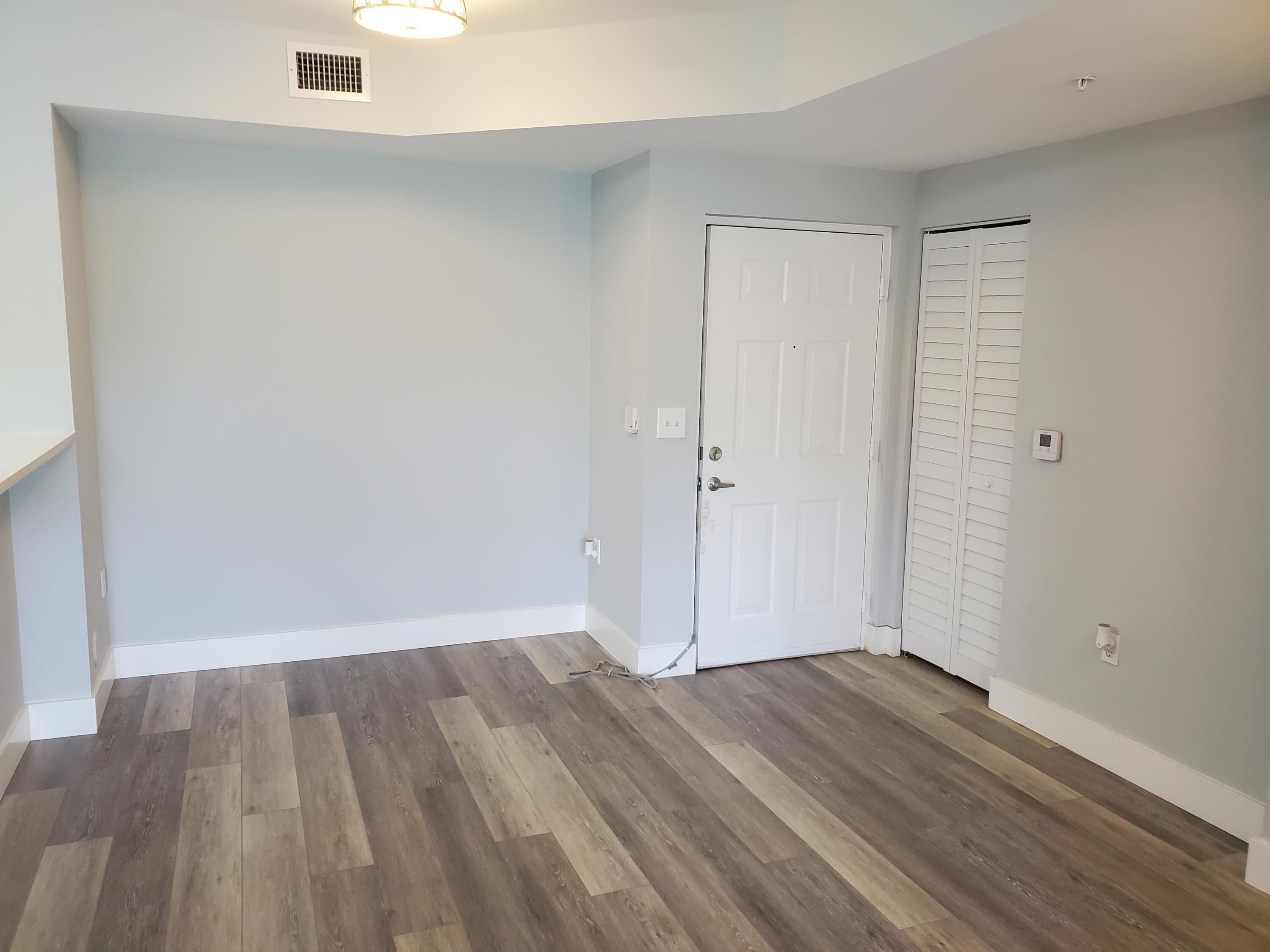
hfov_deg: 67.3
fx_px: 954
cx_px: 635
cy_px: 476
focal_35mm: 26
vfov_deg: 53.1
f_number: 2.4
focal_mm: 4.3
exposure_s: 1/60
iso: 200
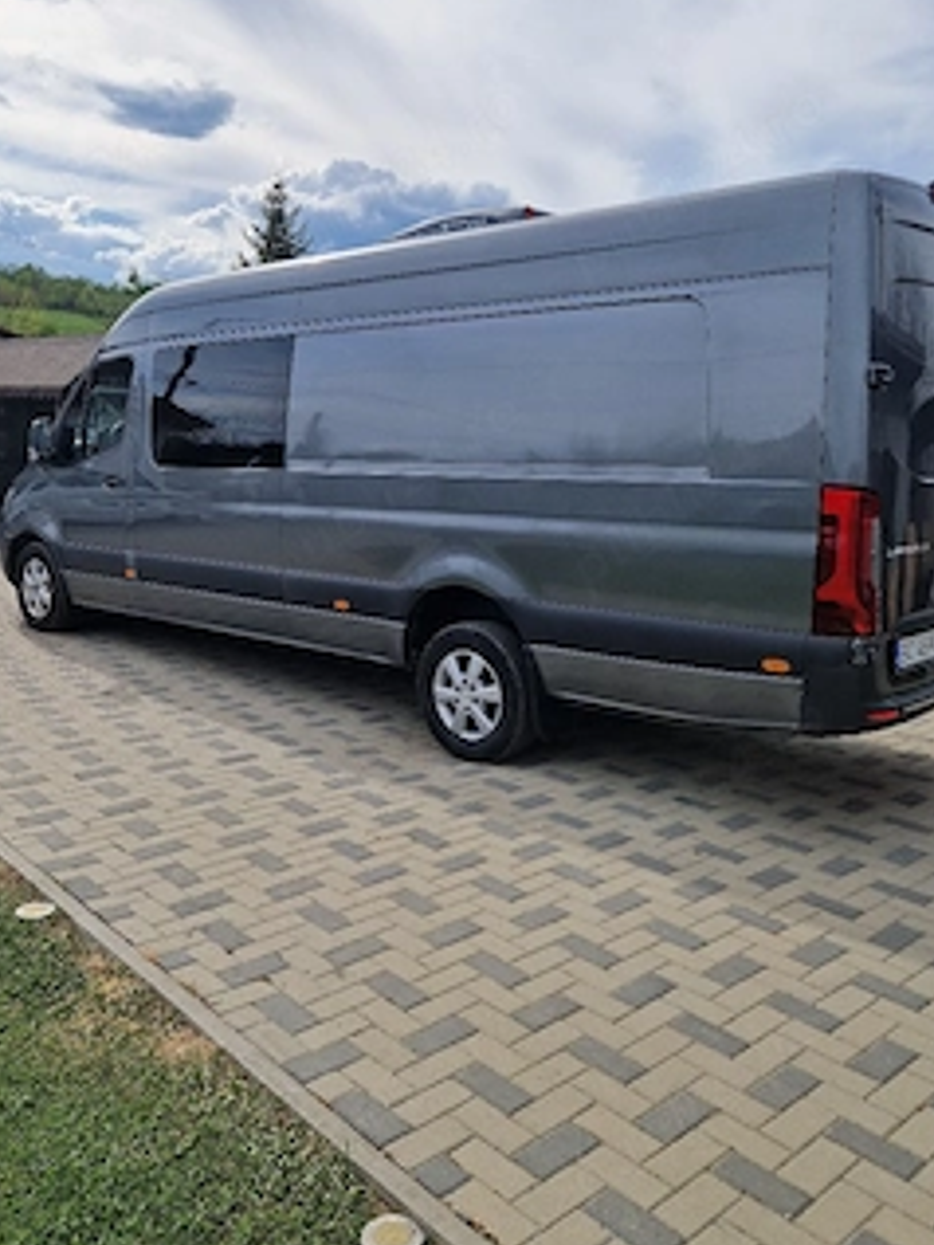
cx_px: 471
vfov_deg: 61.4
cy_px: 538
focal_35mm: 29
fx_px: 1043
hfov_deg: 48.3
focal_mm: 5.4
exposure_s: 1/2500
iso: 50
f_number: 1.8
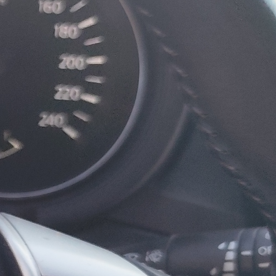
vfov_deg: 13.9
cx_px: -264
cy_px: 225
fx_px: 1128
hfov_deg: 12.4
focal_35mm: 125
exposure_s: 1/50
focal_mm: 6.14
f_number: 1.65
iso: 200
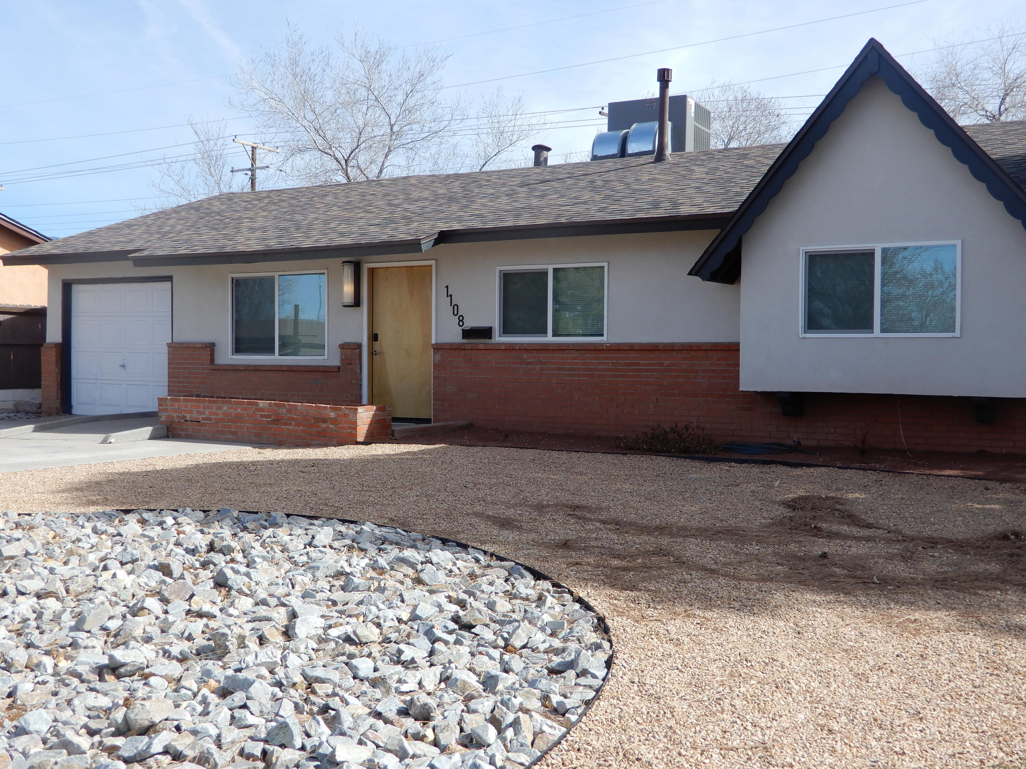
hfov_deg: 49.0
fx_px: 1126
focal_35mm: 38
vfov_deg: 37.7
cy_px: 384
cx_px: 513
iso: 80
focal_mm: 6.8
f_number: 4
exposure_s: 1/640
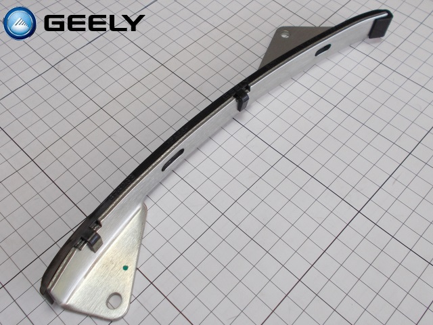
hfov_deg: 67.3
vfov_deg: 53.1
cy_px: 162
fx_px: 325
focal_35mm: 26
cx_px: 216
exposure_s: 1/25
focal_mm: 4.6
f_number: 3.2
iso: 80
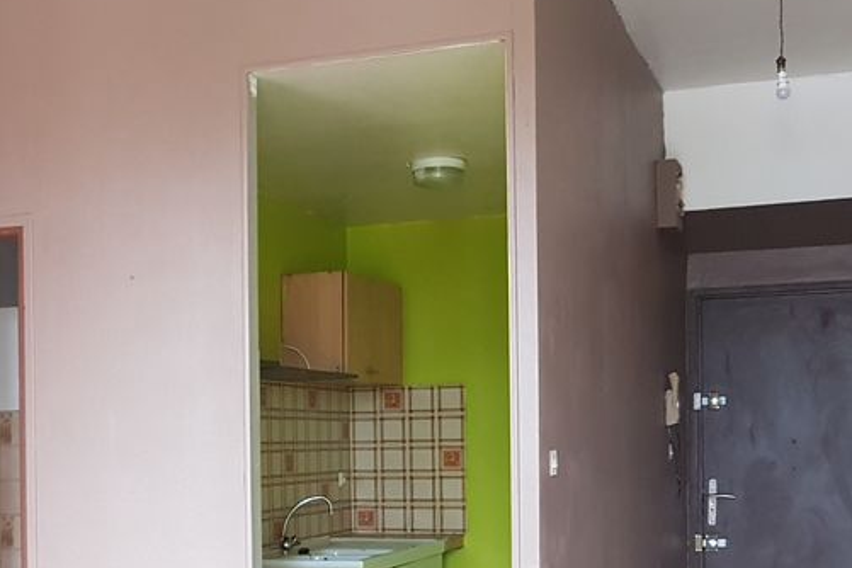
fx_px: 1278
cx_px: 250
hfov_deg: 36.3
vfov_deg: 24.8
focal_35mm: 54
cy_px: 422
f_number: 1.7
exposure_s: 1/50
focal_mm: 4.2
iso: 160
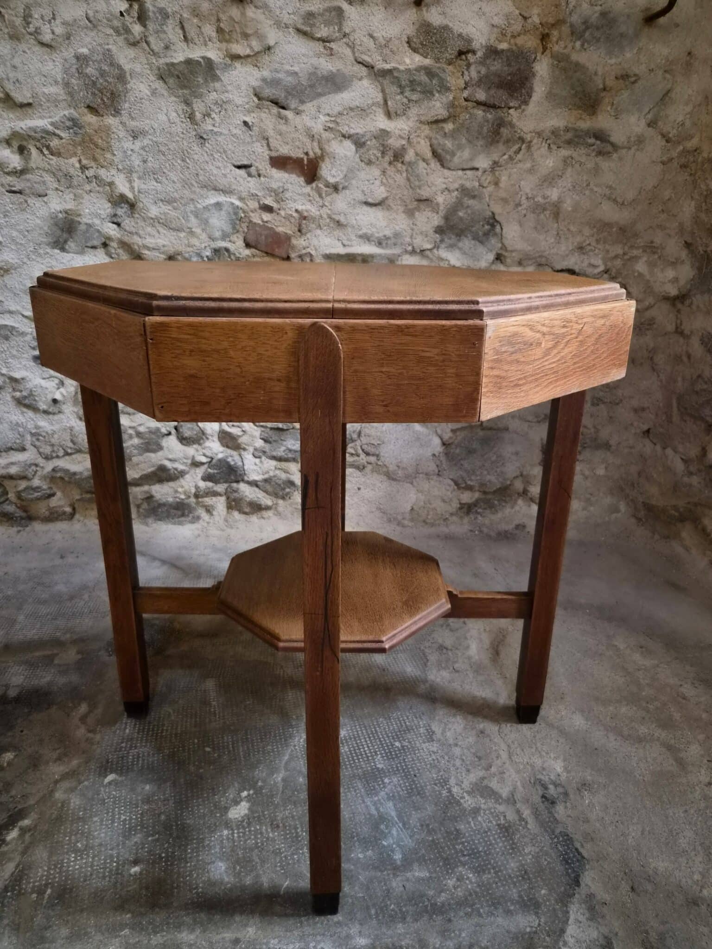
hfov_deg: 58.9
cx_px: 356
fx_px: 631
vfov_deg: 73.9
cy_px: 474
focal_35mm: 23
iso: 1600
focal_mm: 5.4
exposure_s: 1/100
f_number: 1.8
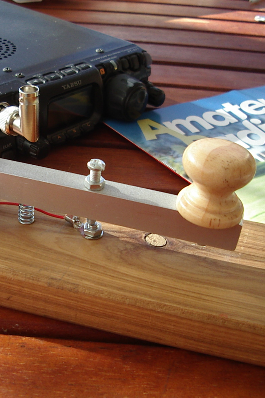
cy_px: 200
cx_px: 60
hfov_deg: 25.2
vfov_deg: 37.5
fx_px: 585
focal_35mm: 53
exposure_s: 1/160
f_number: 2.6
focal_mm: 5.8
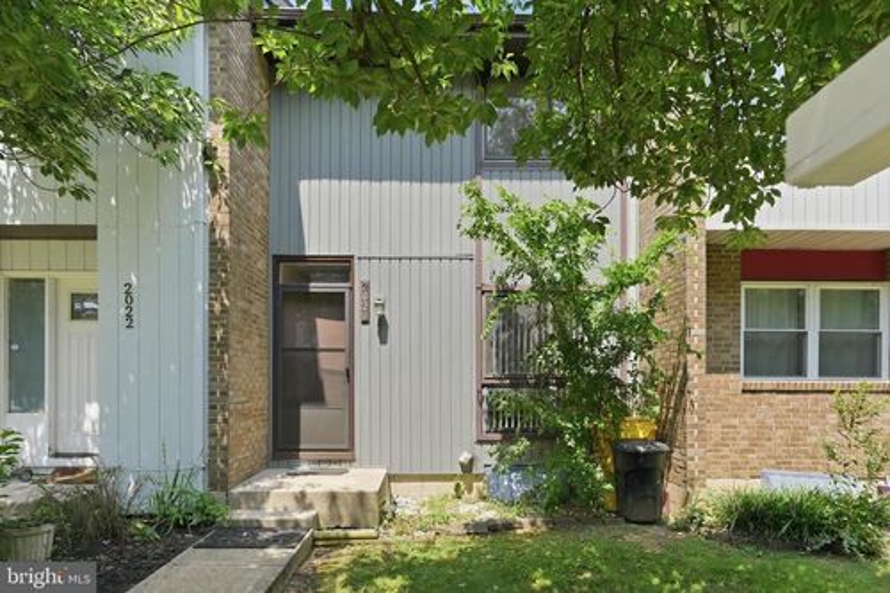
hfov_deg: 86.9
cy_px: 296
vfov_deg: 64.5
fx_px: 470
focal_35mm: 19
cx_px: 445
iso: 400
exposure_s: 1/640
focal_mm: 19
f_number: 8
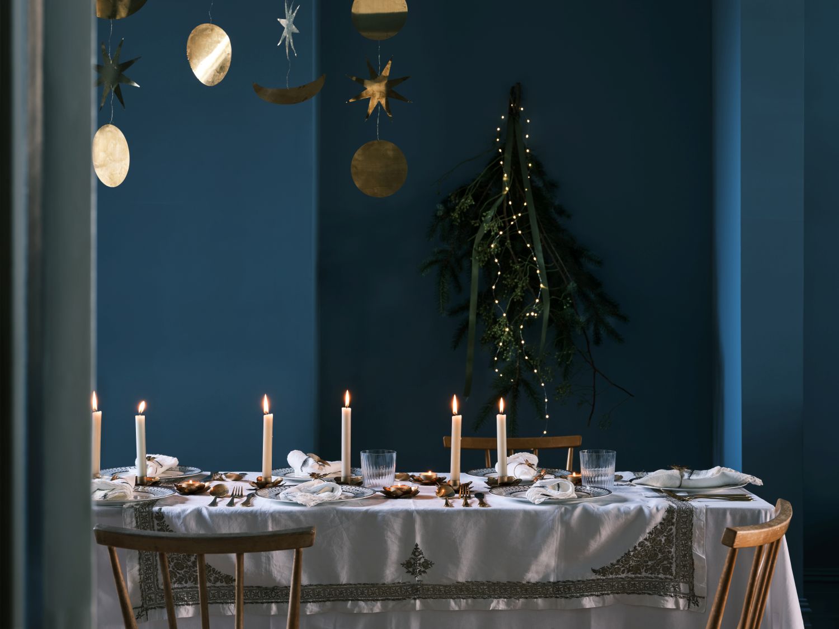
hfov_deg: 31.2
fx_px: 1503
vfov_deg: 23.7
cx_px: 420
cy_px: 314
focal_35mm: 62
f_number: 8
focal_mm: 78
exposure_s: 1/10
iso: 400
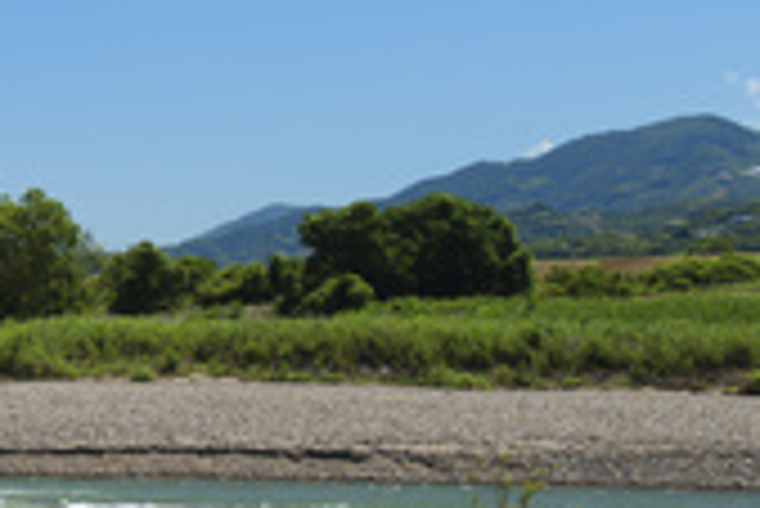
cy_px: 297
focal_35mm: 129
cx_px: -378
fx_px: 2726
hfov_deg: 14.8
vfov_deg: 10.6
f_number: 11
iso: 100
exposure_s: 1/60
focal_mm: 34
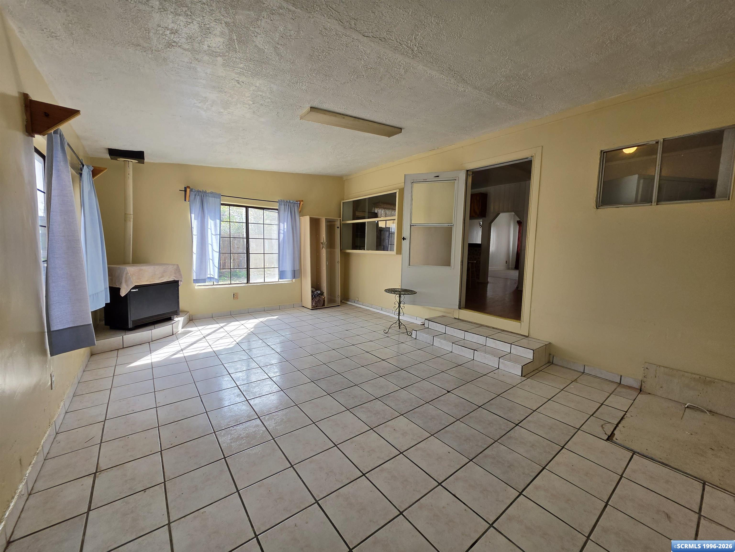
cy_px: 276
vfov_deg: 89.9
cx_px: 368
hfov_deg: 106.2
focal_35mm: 13
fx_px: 276
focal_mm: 2.2
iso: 32
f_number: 1.9
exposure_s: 1/265
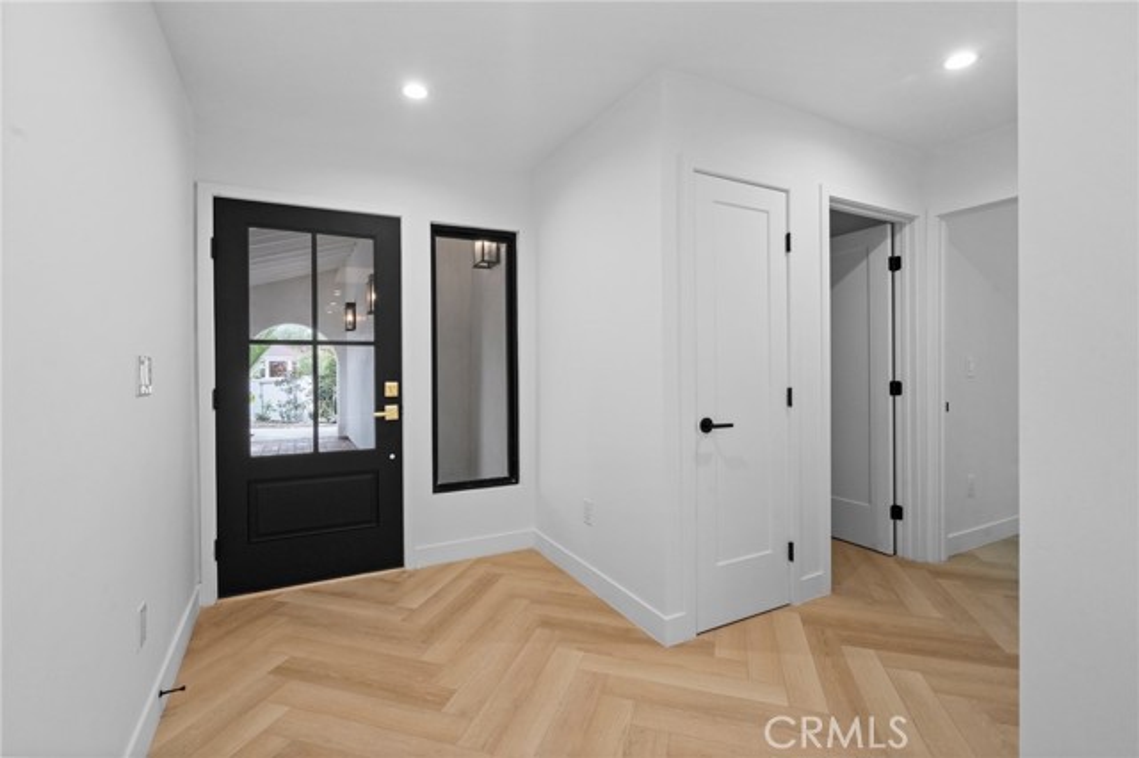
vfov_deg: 73.7
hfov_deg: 96.8
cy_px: 379
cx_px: 570
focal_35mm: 16
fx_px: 506
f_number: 10
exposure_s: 1/30
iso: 8000
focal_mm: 16
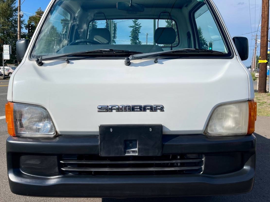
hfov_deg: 61.6
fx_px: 226
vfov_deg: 48.2
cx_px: 132
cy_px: 96
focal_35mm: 29
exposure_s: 1/5618
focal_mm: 5.1
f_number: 1.6
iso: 32
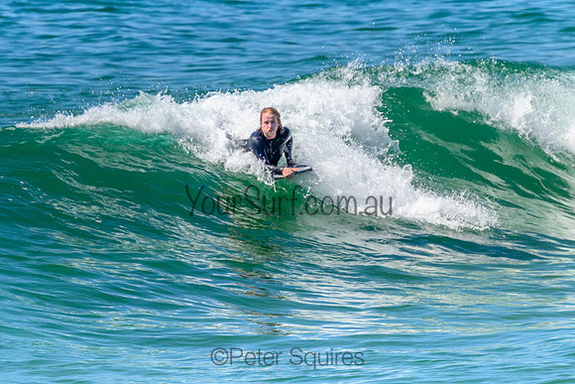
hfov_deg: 1.9
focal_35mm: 1101
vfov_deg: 1.3
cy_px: 154
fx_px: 17582
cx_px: 252
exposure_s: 1/2000
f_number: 11
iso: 1250
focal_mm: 800
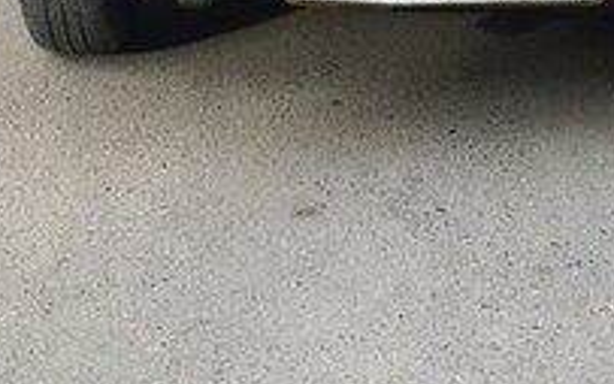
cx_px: 372
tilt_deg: -12.2
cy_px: -92
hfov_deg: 20.8
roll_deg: -0.6
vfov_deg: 12.7
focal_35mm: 100
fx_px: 1674
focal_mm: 4.15
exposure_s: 1/232
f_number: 2.2
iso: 32
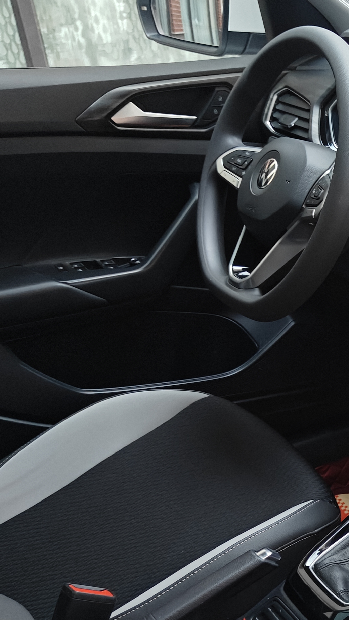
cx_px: 557
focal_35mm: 58
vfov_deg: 35.3
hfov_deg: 18.0
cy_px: 456
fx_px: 954
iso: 160
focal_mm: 5.59
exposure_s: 1/50
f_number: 1.8
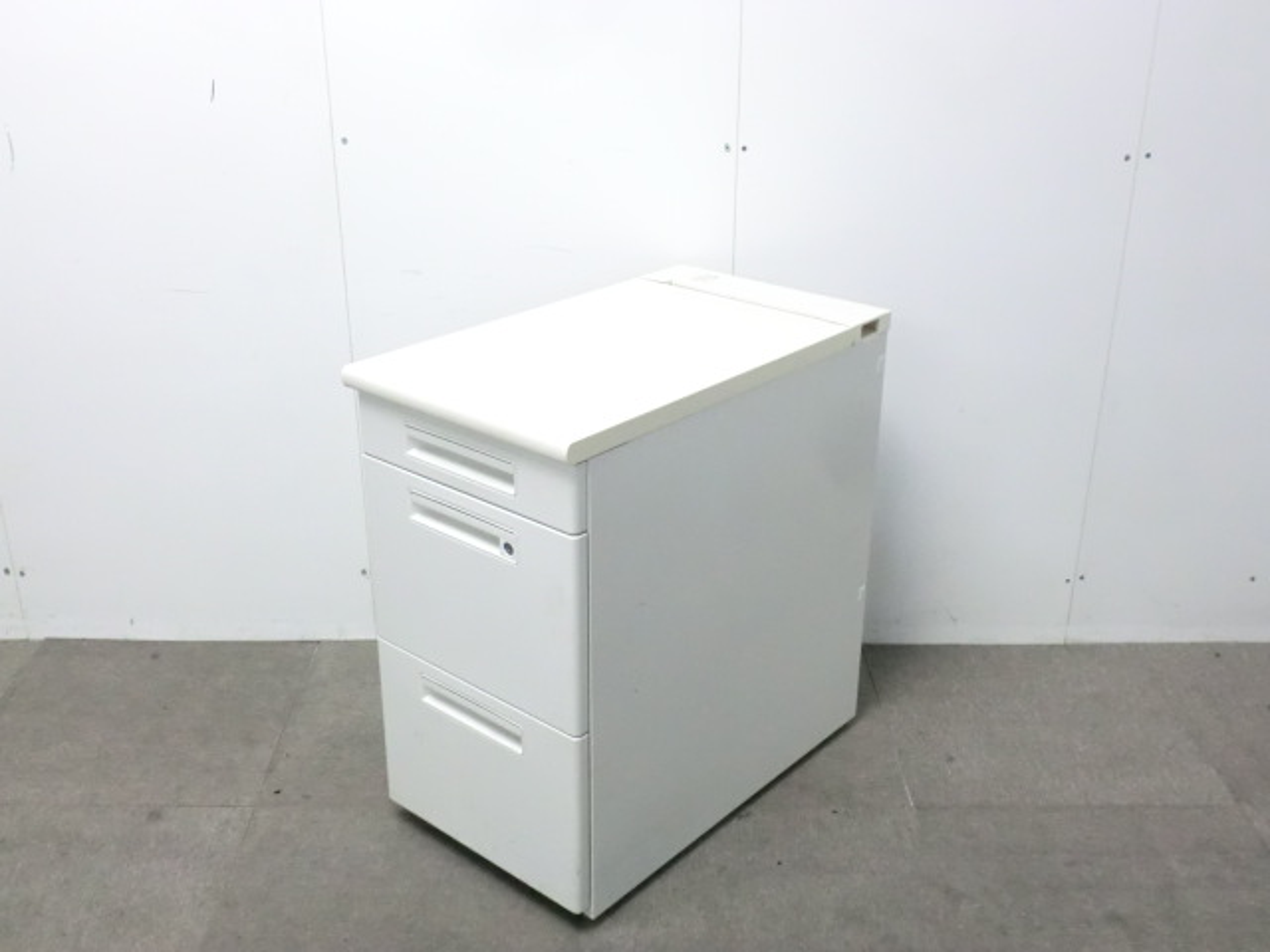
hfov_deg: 49.0
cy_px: 476
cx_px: 635
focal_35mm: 38
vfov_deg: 37.7
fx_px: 1394
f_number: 3.9
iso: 800
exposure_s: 1/40
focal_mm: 6.9
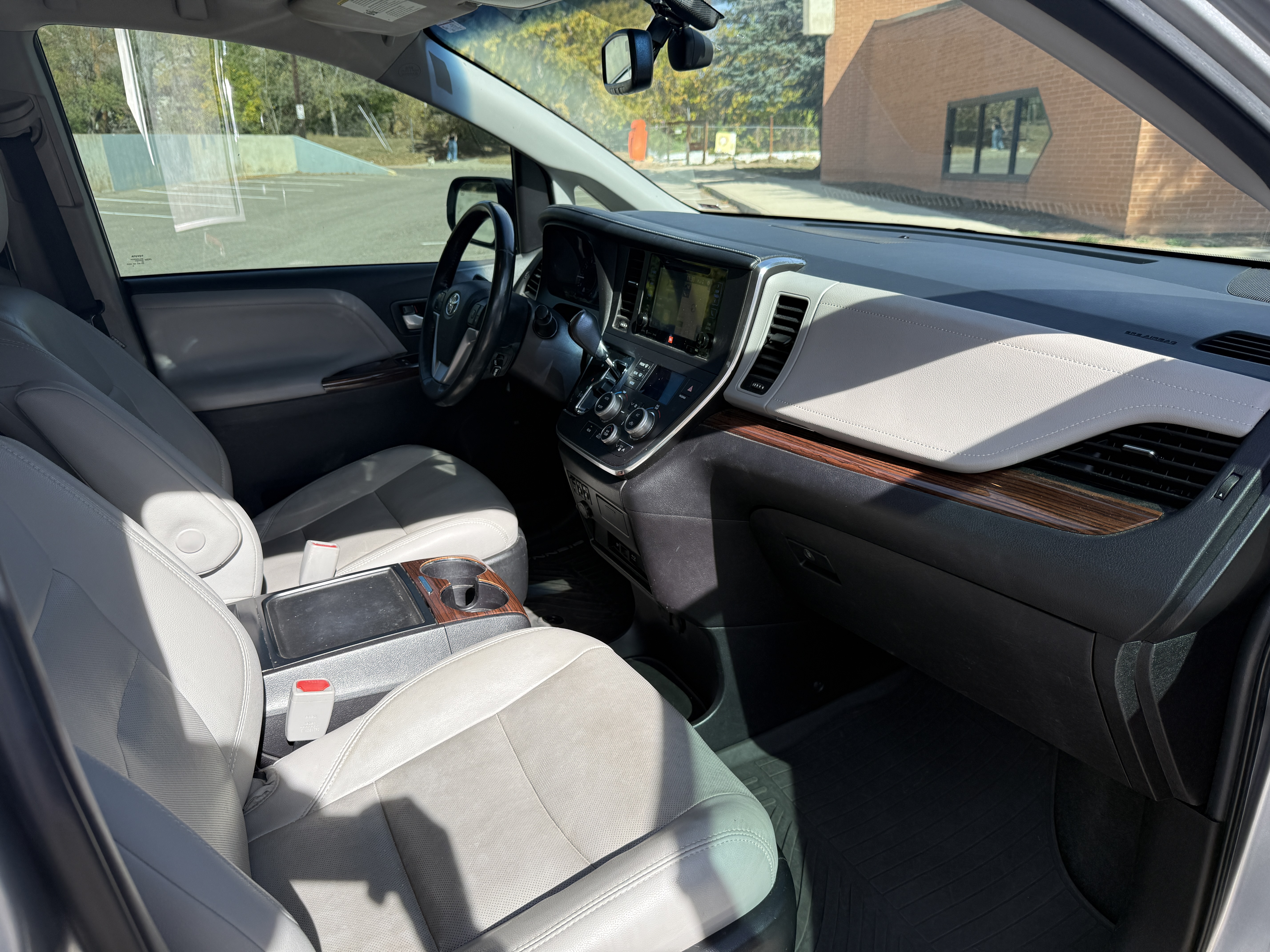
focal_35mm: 24
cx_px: 635
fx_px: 881
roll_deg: +1.3
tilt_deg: -19.0
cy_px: 476
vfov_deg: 56.8
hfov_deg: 71.6
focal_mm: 6.76
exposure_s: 1/1337
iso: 80
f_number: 1.78
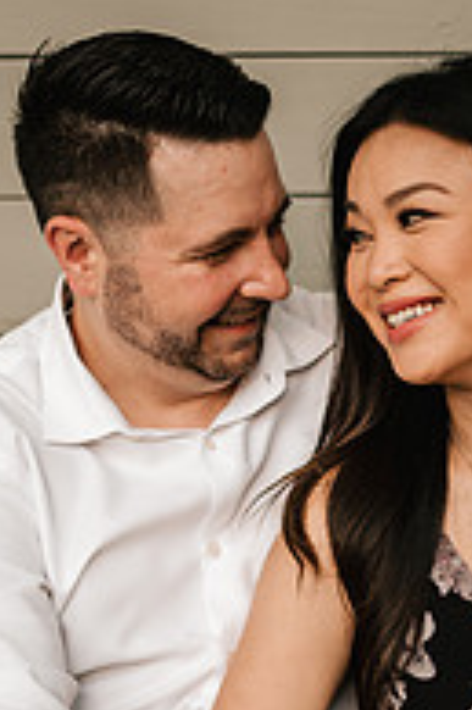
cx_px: 307
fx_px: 2285
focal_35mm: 116
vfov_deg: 17.5
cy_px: 575
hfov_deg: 11.8
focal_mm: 50
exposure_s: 1/500
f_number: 1.8
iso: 320
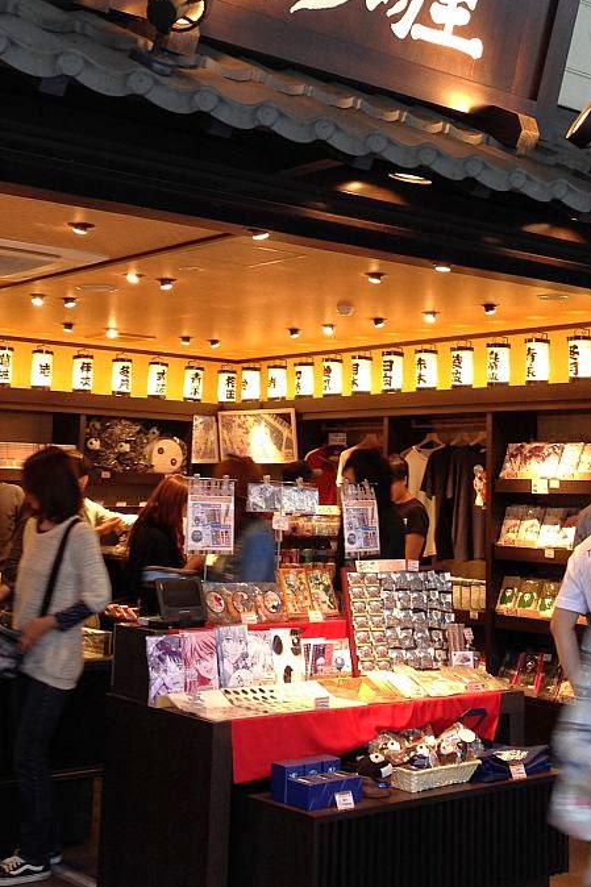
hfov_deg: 24.6
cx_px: 301
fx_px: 1355
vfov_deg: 35.9
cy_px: 291
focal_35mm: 55
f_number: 2.4
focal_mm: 4.12
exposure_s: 1/20
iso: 64
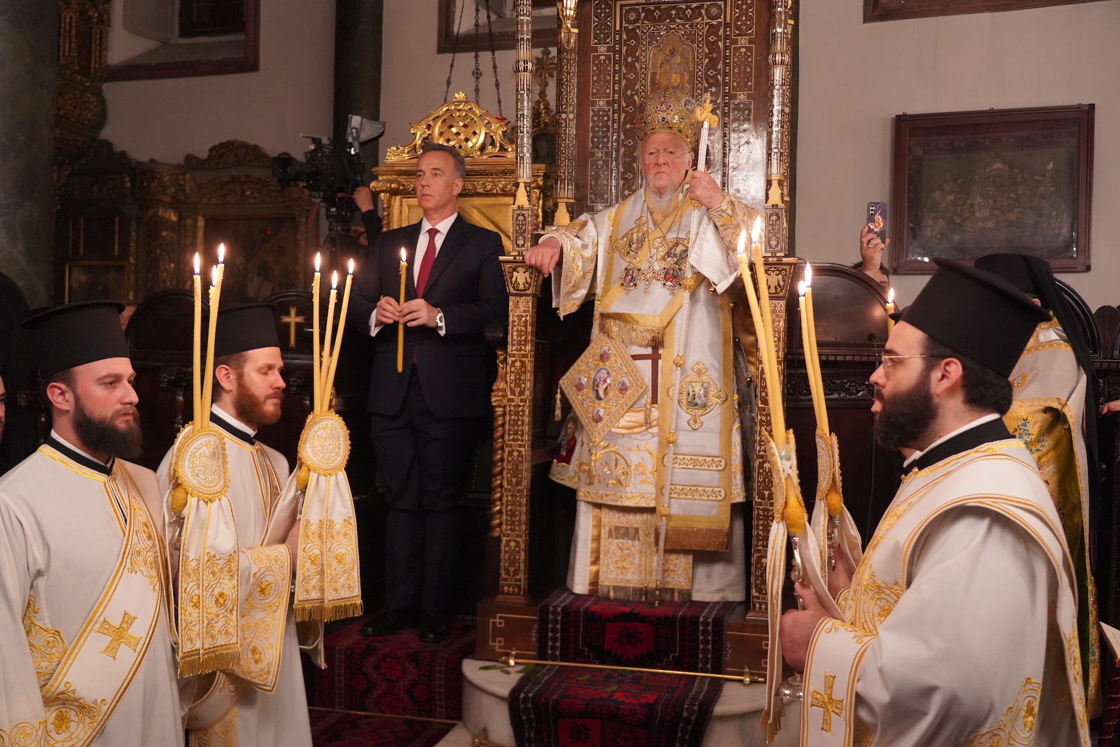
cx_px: 560
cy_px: 374
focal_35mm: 35
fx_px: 1089
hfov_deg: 54.4
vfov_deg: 37.9
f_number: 4
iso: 10000
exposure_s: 1/160
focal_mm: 35
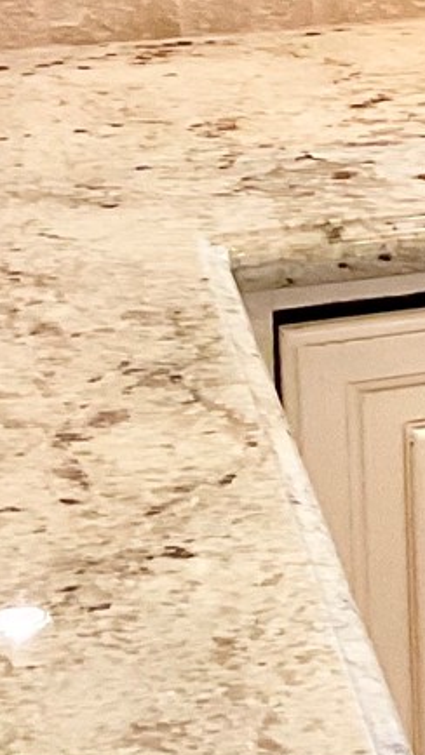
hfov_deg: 6.9
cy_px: -143
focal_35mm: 149
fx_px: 2986
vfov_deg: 14.0
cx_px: 1463
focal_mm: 3
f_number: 1.8
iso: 64
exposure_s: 1/120
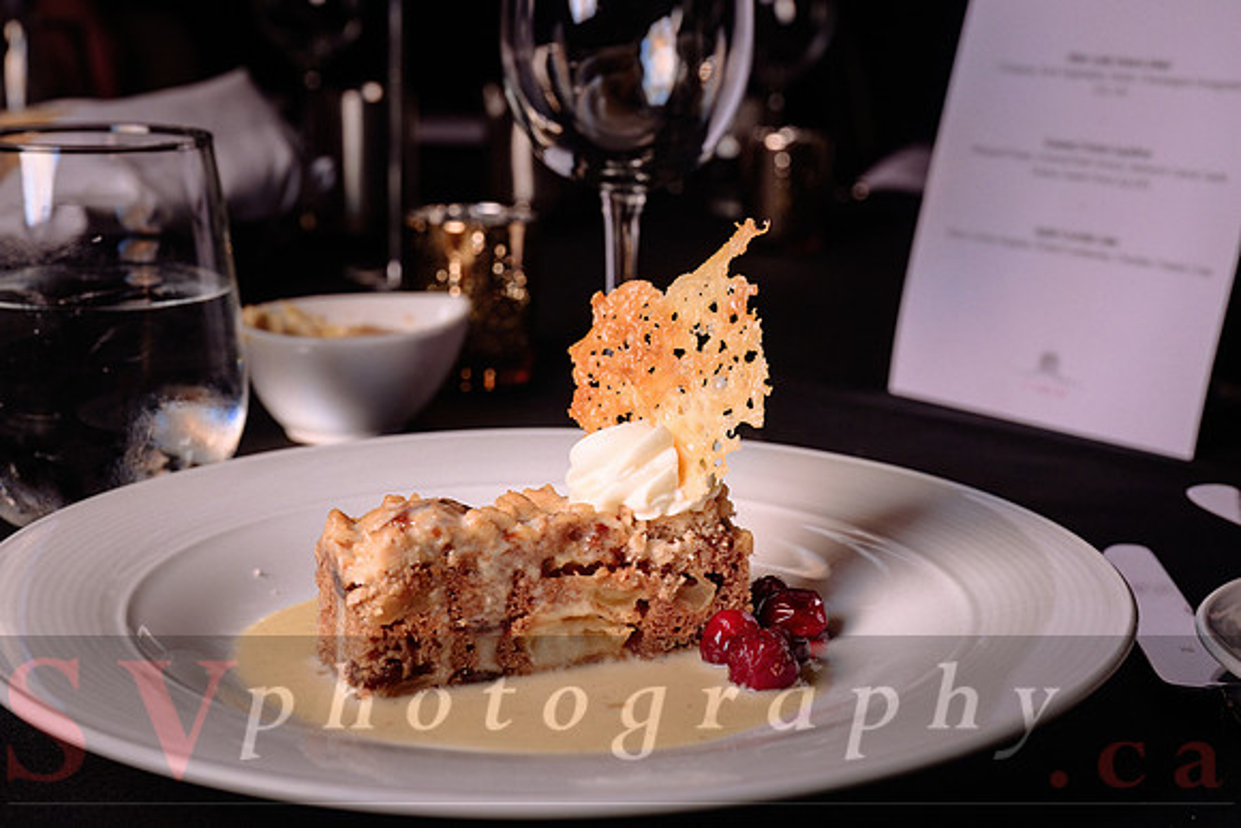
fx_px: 1922
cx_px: 620
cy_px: 414
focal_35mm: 56
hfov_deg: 35.8
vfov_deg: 24.3
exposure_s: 1/125
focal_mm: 54
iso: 1250
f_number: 9
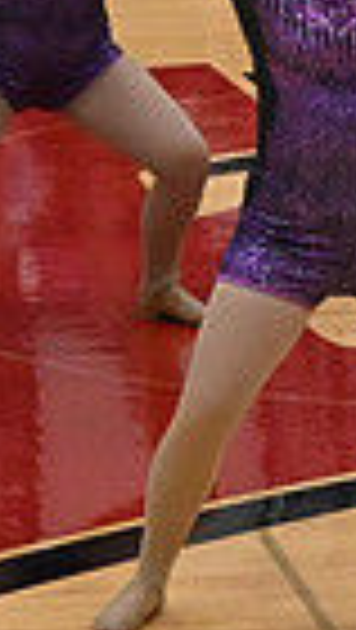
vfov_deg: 4.7
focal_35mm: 456
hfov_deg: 2.6
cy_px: 124
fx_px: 7634
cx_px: 1077
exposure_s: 1/400
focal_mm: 70
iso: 6400
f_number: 4
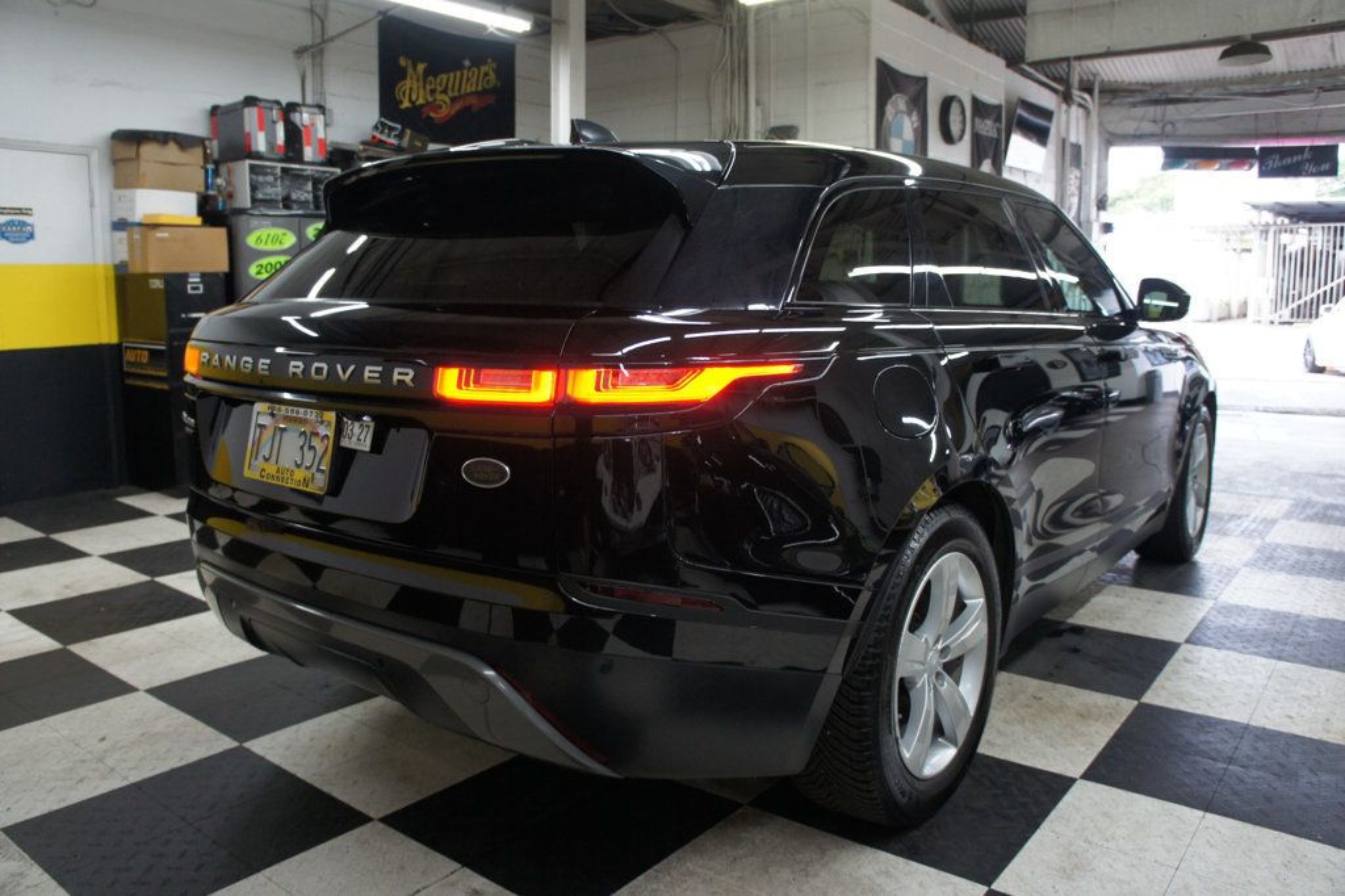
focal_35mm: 27
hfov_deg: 67.4
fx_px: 1008
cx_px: 672
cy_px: 448
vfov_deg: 47.9
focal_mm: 18
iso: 500
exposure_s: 1/80
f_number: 3.5
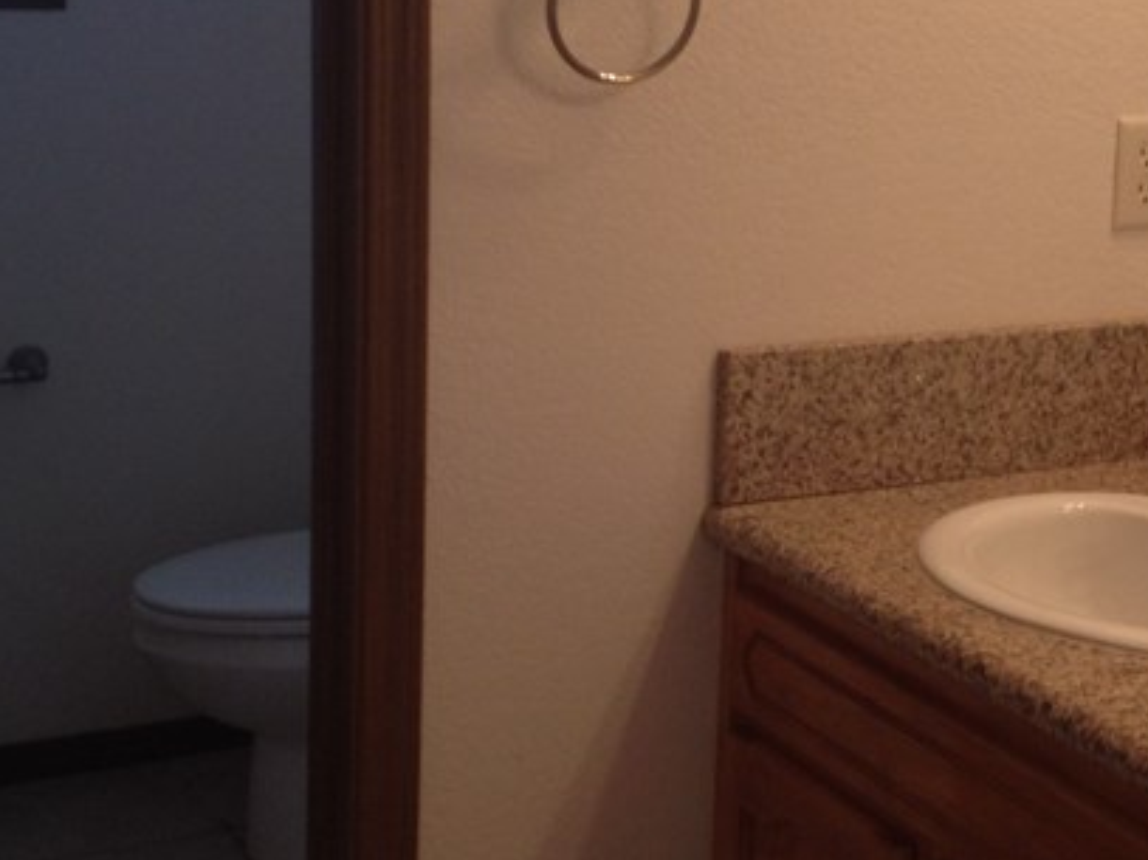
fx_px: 2918
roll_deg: -3.3
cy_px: 299
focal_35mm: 88
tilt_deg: -14.2
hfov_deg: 21.9
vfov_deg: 16.7
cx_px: 965
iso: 50
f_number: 2.4
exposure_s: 1/30
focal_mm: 4.28
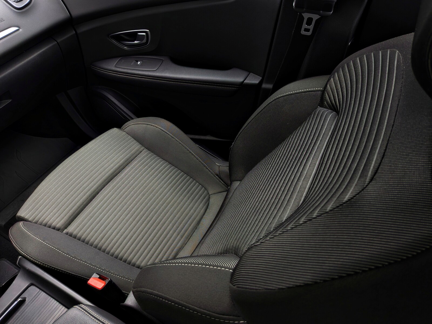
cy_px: 162
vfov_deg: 56.8
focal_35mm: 24
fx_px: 300
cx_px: 216
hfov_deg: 71.6
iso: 62
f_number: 1.7
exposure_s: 1/90
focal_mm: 4.53
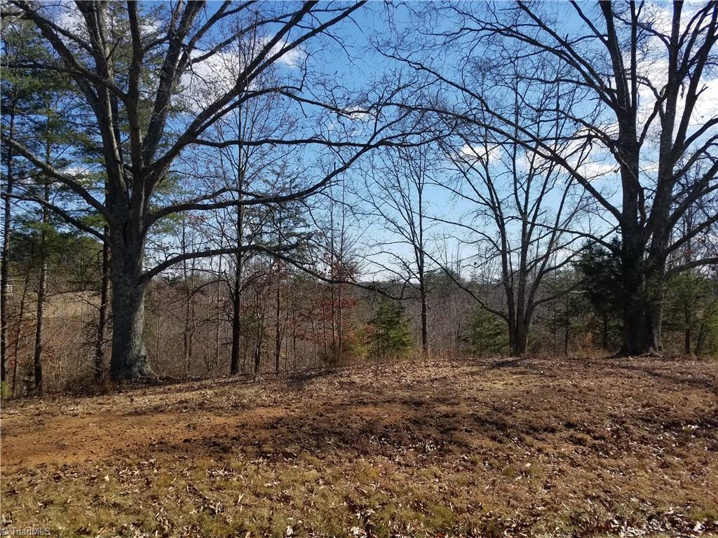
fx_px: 539
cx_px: 359
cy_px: 269
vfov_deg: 53.1
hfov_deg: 67.3
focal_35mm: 26
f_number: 1.7
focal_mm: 4.2
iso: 50
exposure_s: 1/2480
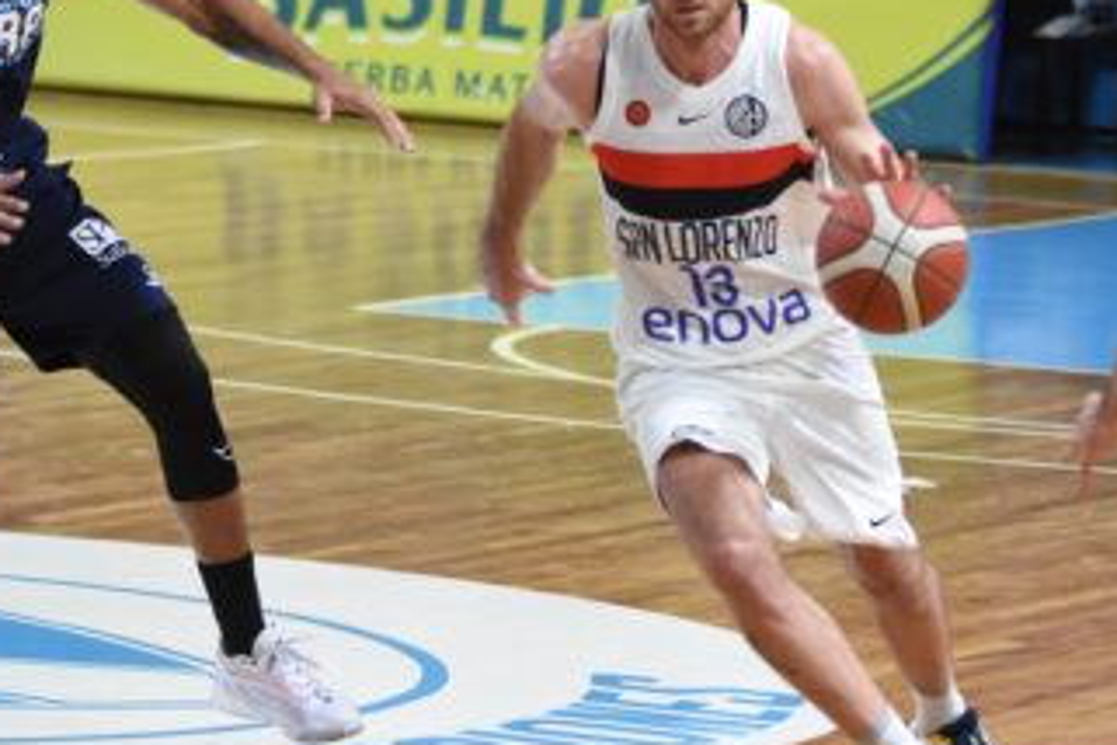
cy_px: 376
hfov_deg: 6.3
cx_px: 665
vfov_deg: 4.2
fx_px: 10083
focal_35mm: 325
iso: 2000
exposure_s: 1/1000
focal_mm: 100
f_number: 2.8
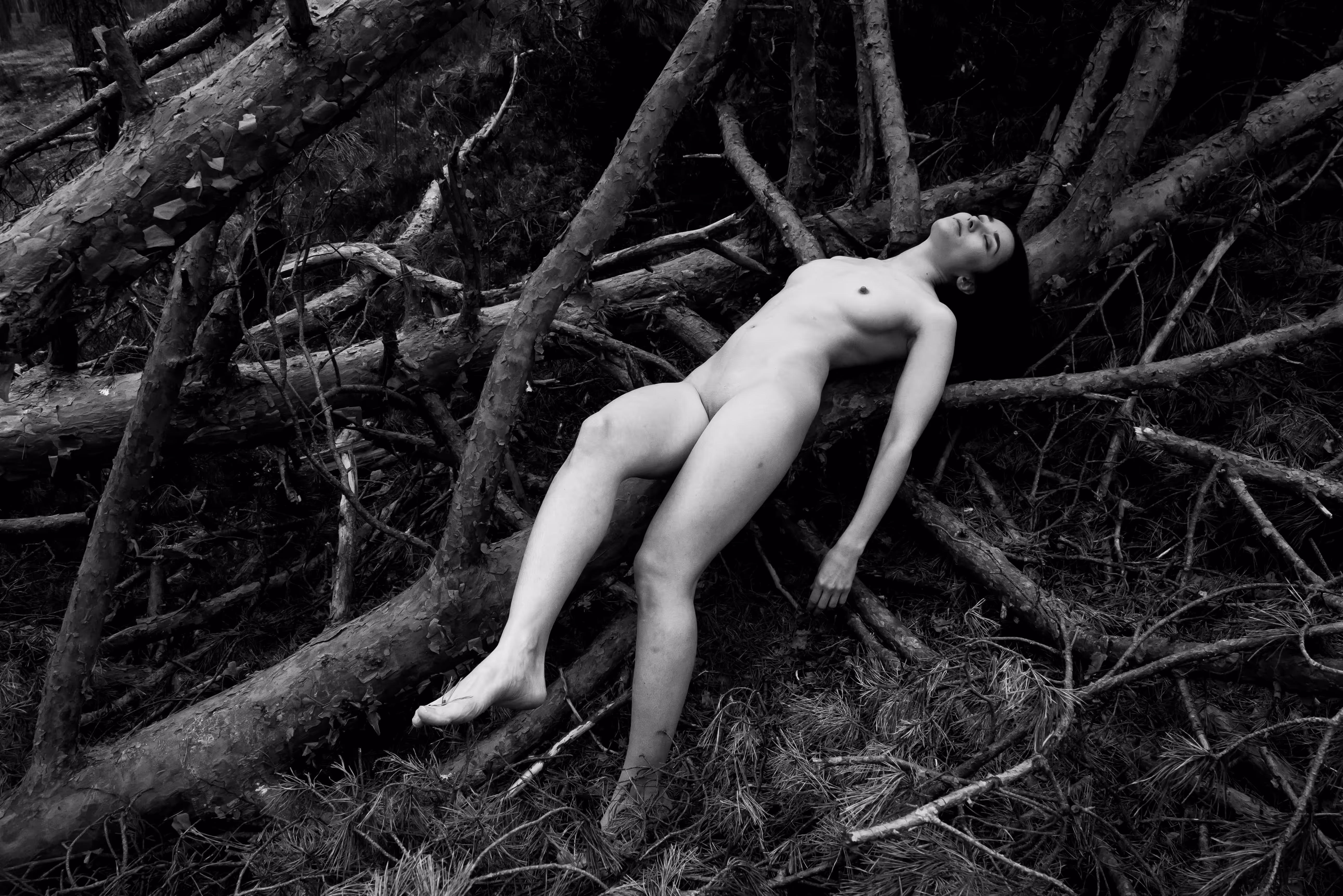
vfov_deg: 53.2
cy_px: 448
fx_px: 895
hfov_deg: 73.7
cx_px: 672
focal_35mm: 24
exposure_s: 1/640
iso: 500
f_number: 5.6
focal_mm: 16
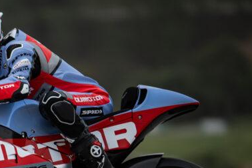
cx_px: 14
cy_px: 172
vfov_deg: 1.3
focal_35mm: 1083
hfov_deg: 1.9
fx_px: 7580
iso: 320
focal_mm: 400
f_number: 4.5
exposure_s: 1/1000
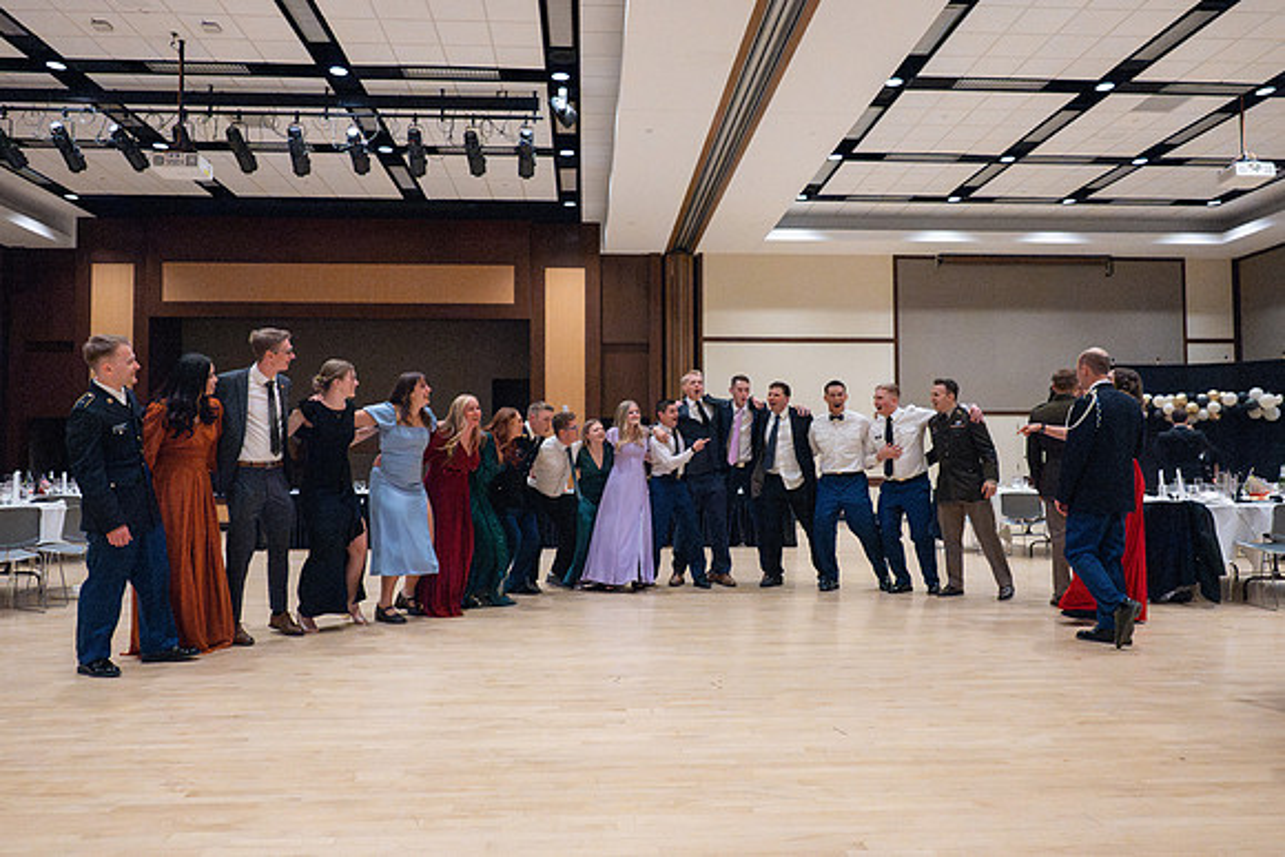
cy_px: 429
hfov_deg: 70.0
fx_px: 918
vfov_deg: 50.1
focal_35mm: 26
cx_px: 642
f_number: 3.5
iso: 20000
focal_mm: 24
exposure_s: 1/400
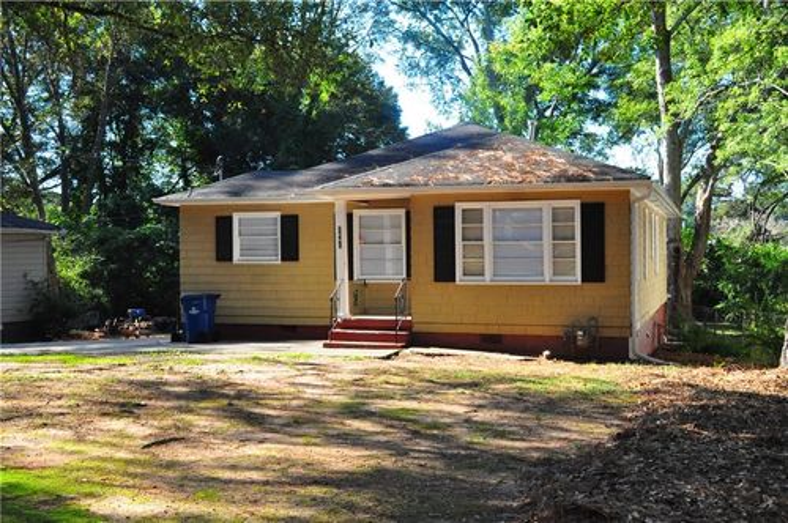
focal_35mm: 44
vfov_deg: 30.8
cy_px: 262
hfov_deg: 45.0
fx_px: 951
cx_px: 394
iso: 1600
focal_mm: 29
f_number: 10
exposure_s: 1/400
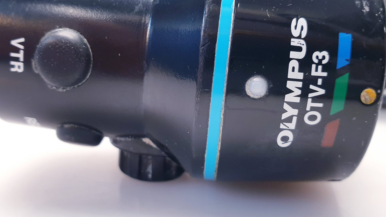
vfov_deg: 32.8
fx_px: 368
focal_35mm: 36
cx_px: 191
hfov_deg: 55.3
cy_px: 104
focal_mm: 4.3
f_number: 2.4
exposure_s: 1/50
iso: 160
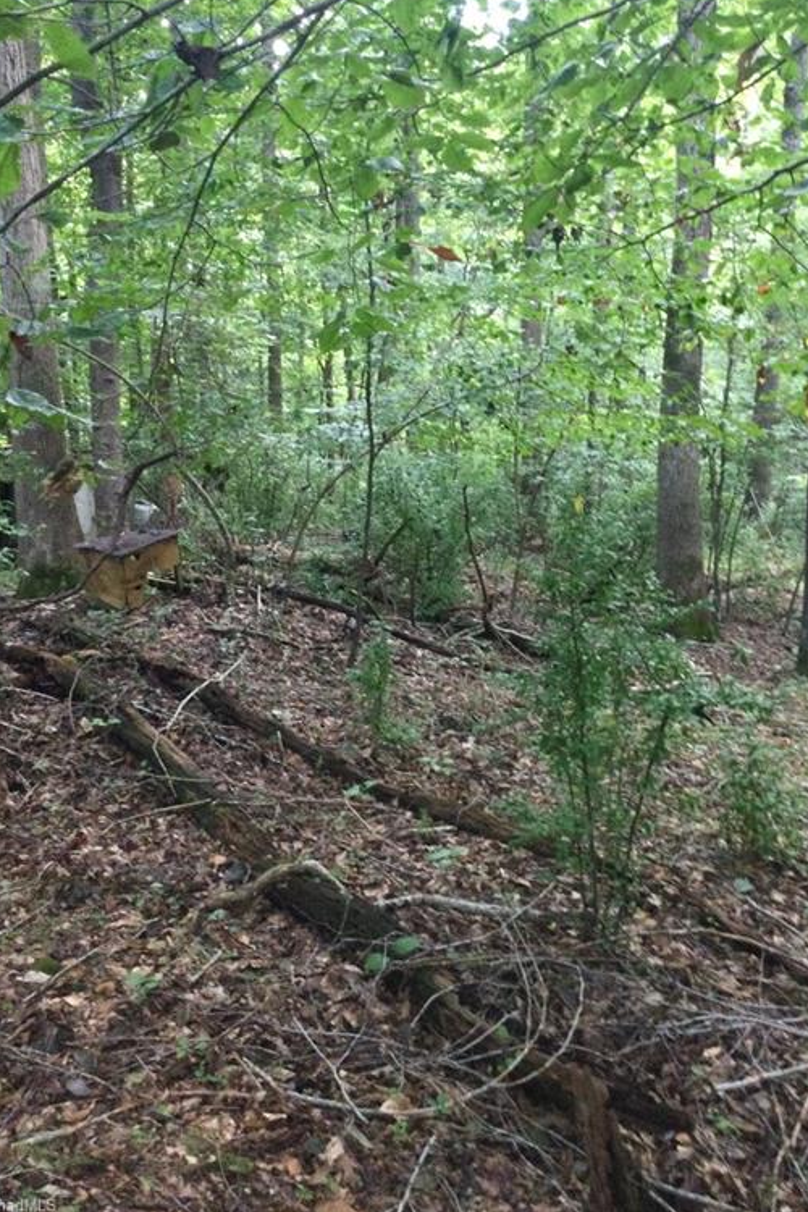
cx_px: 435
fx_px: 1111
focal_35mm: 33
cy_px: 596
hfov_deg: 39.9
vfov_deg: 57.2
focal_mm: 3.3
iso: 160
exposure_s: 1/30
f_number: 2.4
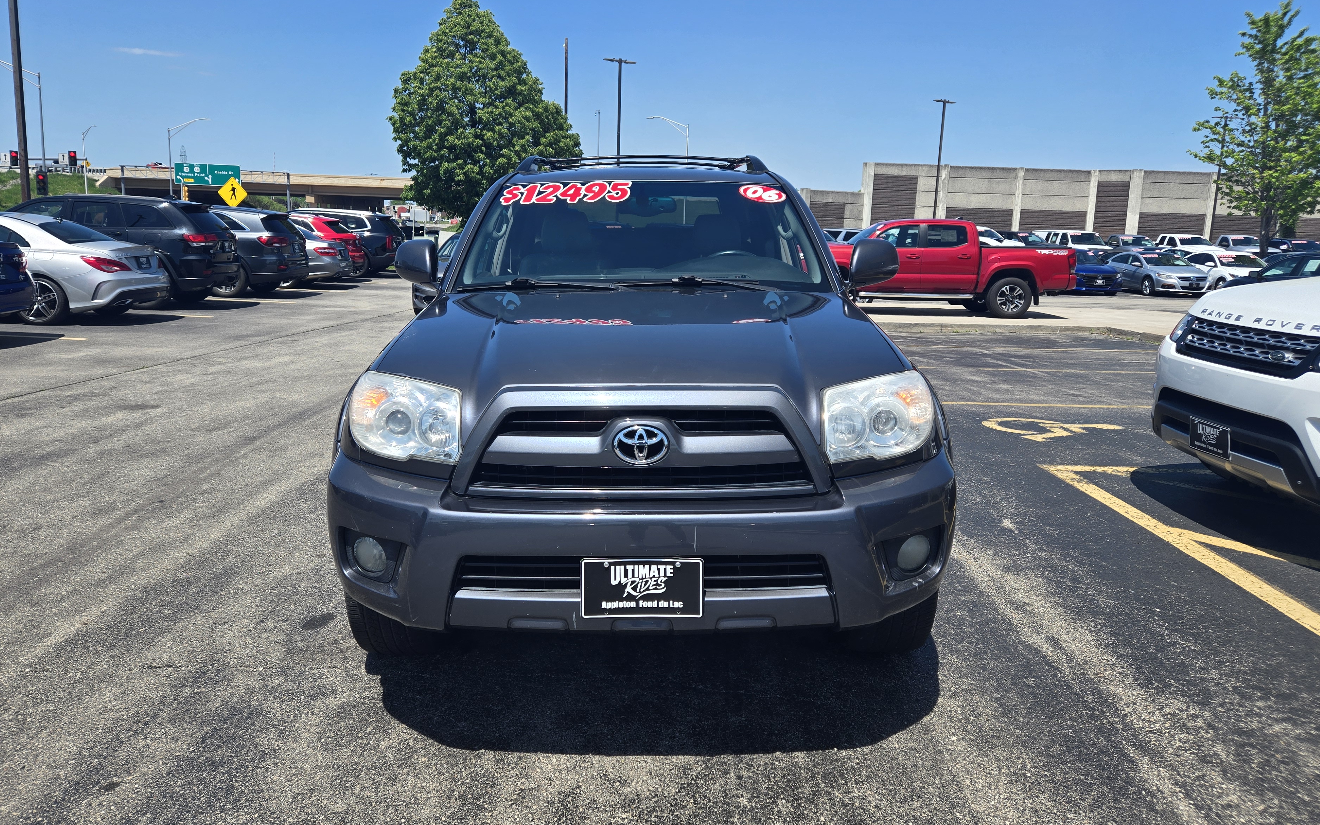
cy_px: 360
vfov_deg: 47.5
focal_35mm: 26
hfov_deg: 70.4
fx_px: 935
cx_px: 636
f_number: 1.8
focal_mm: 5.4
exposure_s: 1/1834
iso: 25
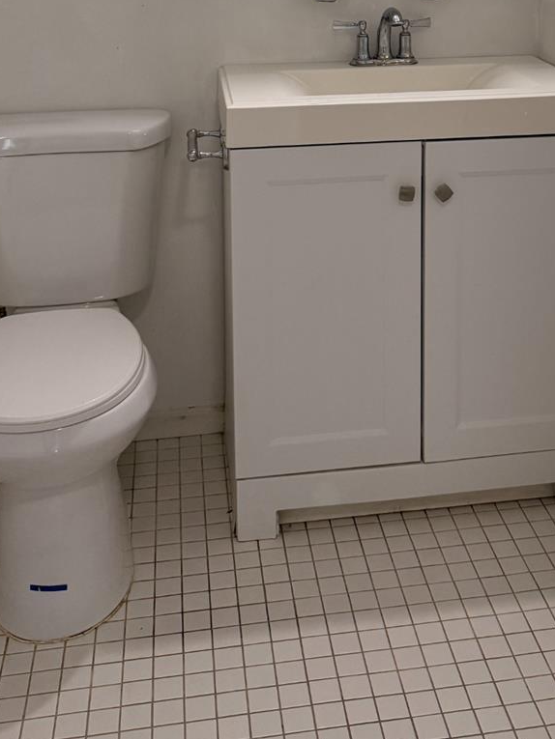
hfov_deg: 30.8
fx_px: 1004
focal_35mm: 47
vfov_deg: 37.0
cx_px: 345
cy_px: 32
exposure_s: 1/215
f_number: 1.78
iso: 200
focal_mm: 6.76
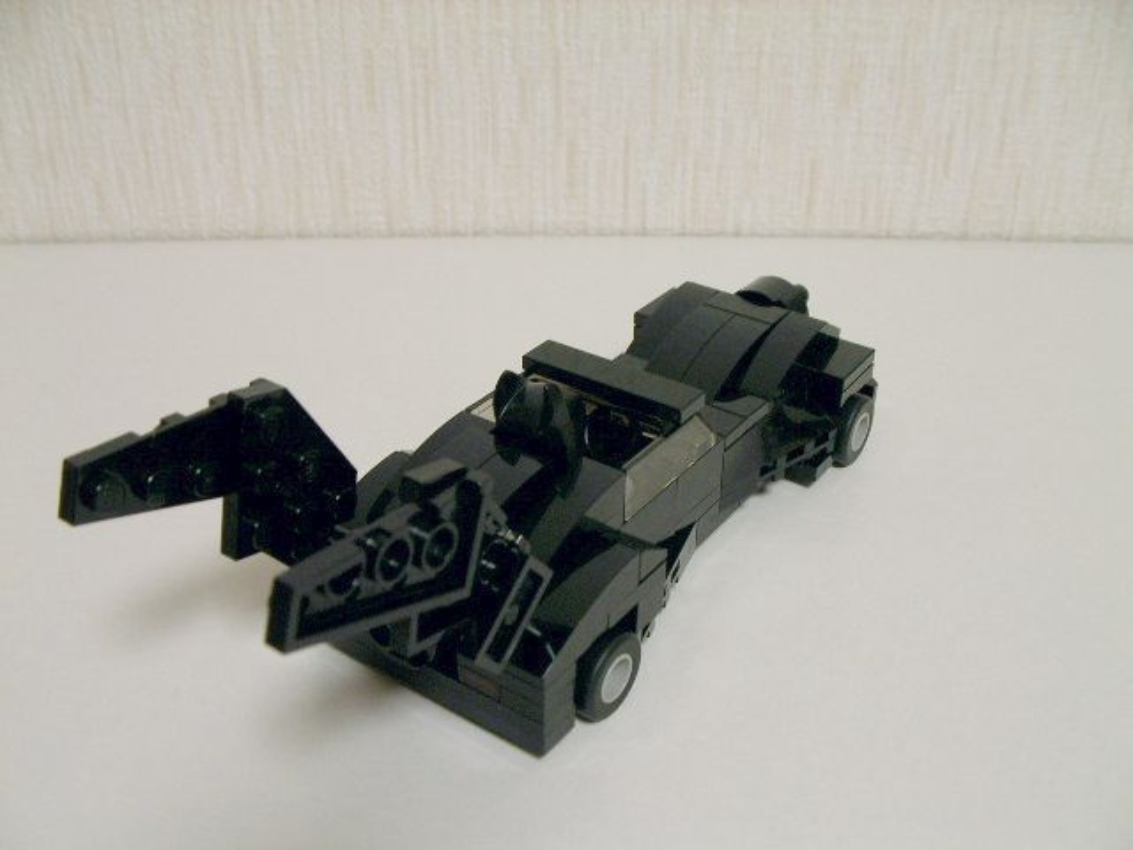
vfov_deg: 37.7
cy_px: 425
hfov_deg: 49.0
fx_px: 1244
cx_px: 566
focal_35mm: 38
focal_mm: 5.8
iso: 100
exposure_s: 1/16.8
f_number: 3.5
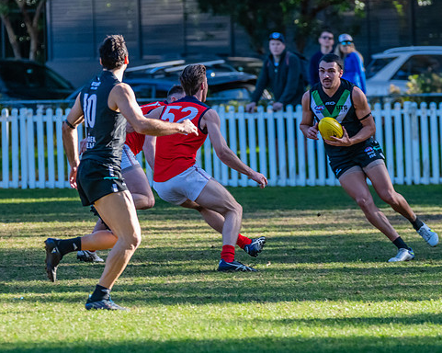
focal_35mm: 592
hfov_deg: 3.3
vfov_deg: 2.6
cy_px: 203
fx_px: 7738
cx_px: 236
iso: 2200
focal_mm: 350
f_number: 6
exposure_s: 1/1600
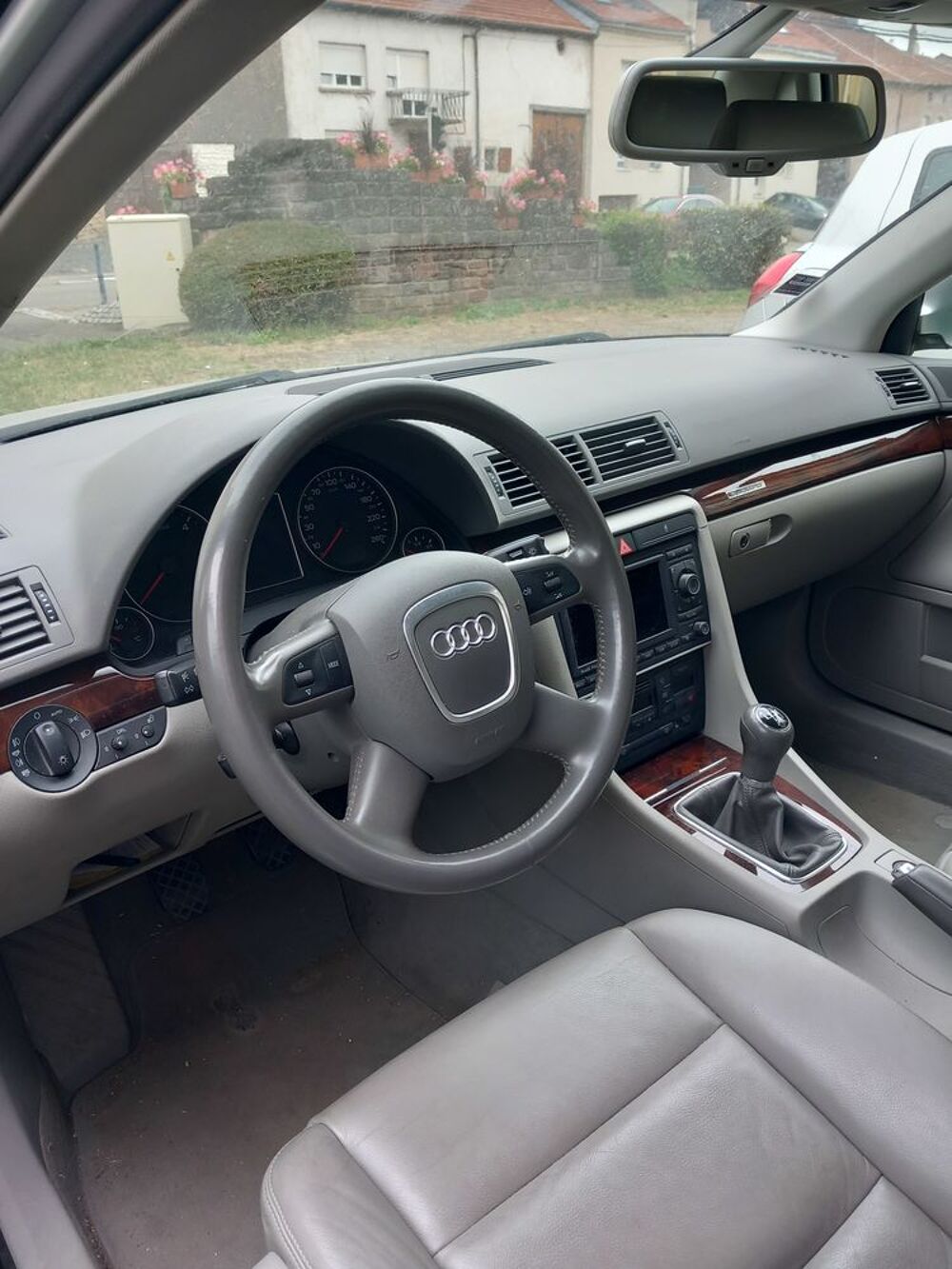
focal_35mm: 27
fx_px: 990
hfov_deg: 51.4
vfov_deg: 65.3
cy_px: 634
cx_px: 476
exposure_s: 1/50
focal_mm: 4
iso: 50
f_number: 1.8
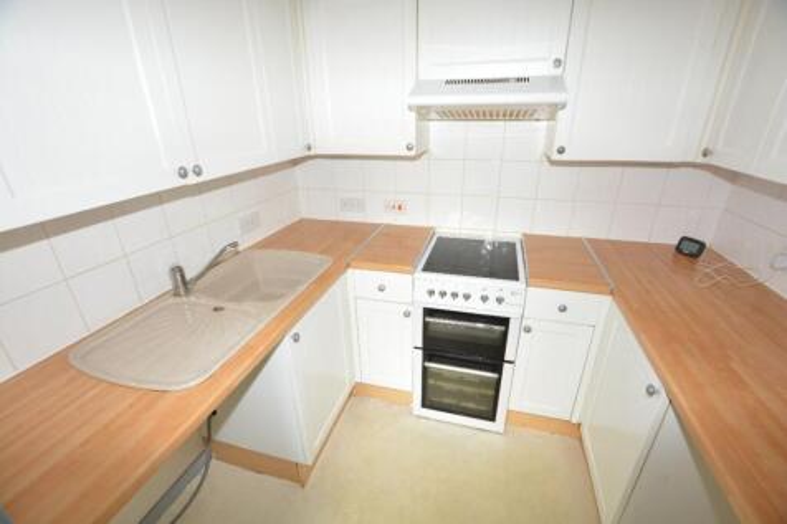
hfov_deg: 100.4
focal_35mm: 15
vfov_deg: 77.3
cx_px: 394
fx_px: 328
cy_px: 262
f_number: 4
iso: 320
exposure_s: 1/60
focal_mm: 10
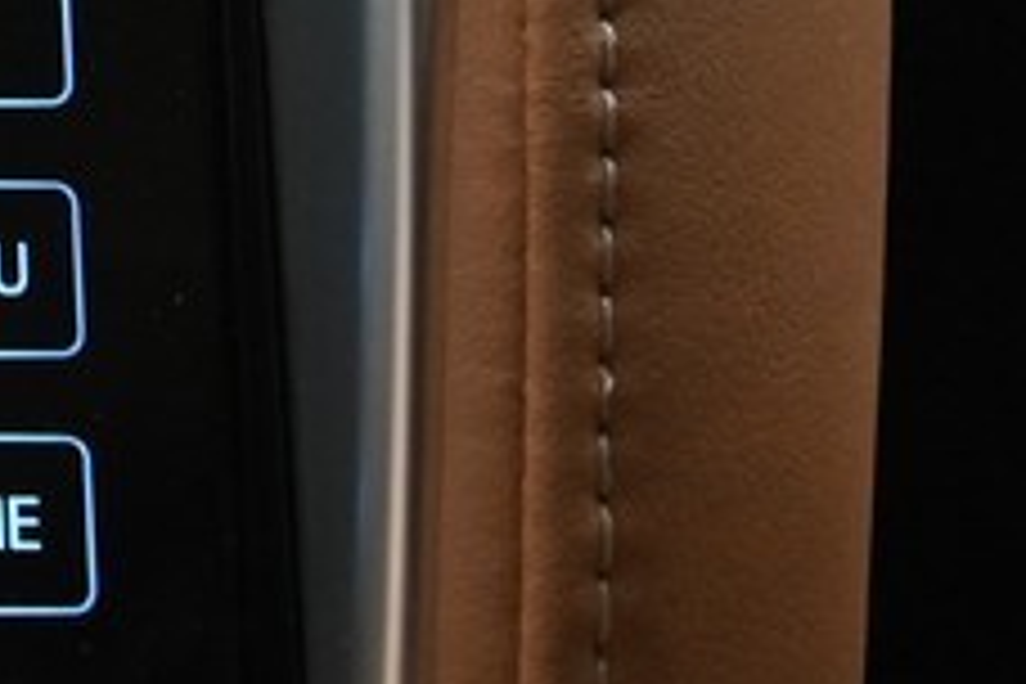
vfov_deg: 7.5
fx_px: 5215
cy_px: -25
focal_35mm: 183
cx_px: -1354
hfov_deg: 10.0
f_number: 5.6
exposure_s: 1/45
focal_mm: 25.5
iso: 1100
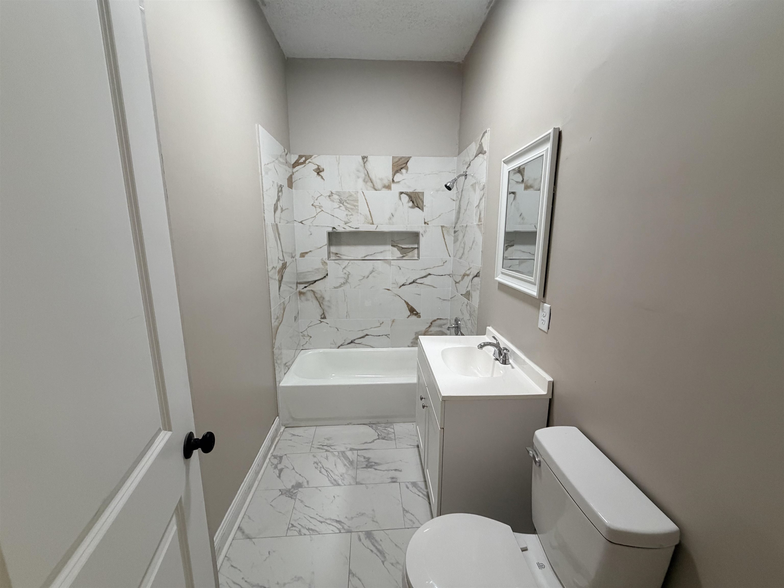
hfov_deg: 102.1
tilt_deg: -11.4
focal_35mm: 14
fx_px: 317
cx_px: 392
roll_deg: +0.3
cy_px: 294
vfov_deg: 85.7
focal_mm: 2.22
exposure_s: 1/120
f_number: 2.2
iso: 320
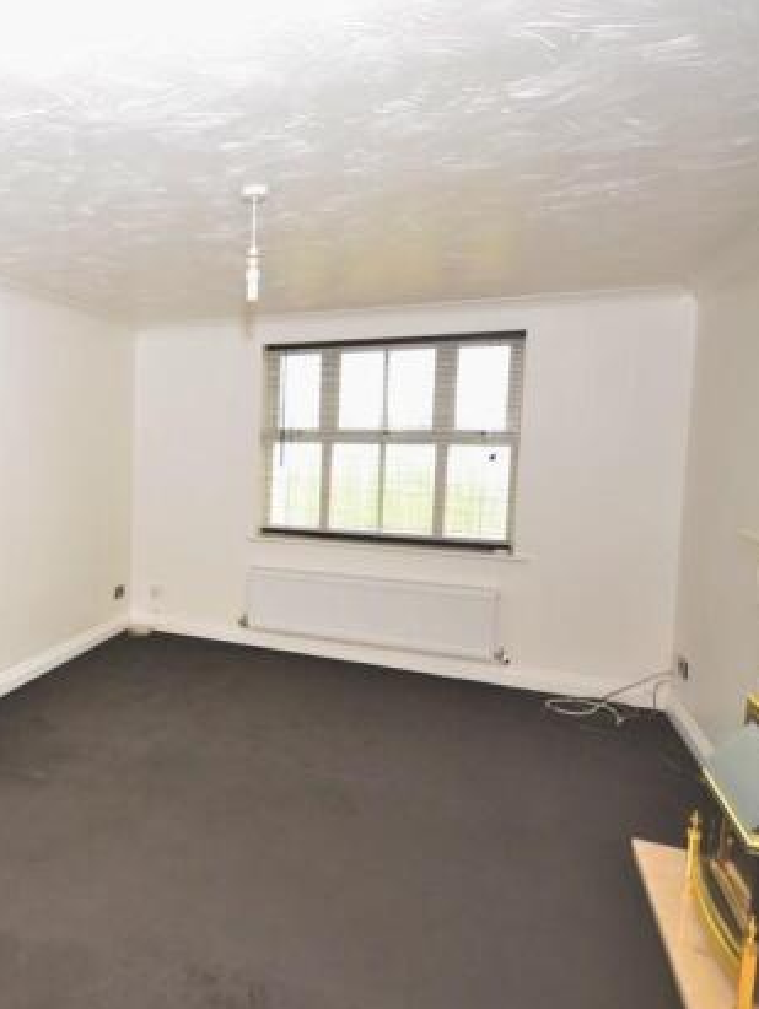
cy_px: 489
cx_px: 10
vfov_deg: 66.5
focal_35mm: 26
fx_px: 770
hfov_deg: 44.9
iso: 800
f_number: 4.2
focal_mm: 11.5
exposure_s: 1/60
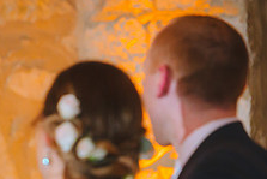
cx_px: -59
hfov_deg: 5.3
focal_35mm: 390
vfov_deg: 3.5
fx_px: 2894
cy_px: 221
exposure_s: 1/100
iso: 2500
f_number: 2.8
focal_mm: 150
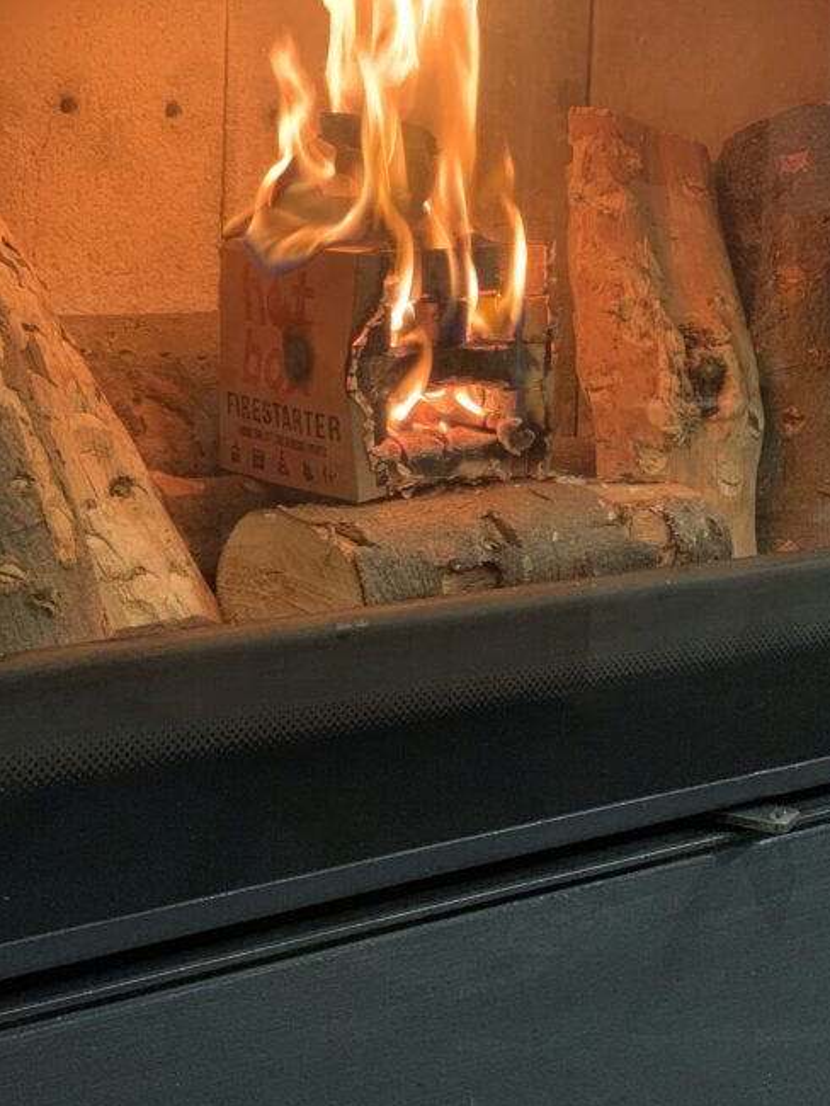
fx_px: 2045
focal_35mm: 64
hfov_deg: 22.9
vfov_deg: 30.2
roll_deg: -1.6
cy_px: 432
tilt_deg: -6.4
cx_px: 345
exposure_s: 1/50
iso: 250
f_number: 2.4
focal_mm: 6
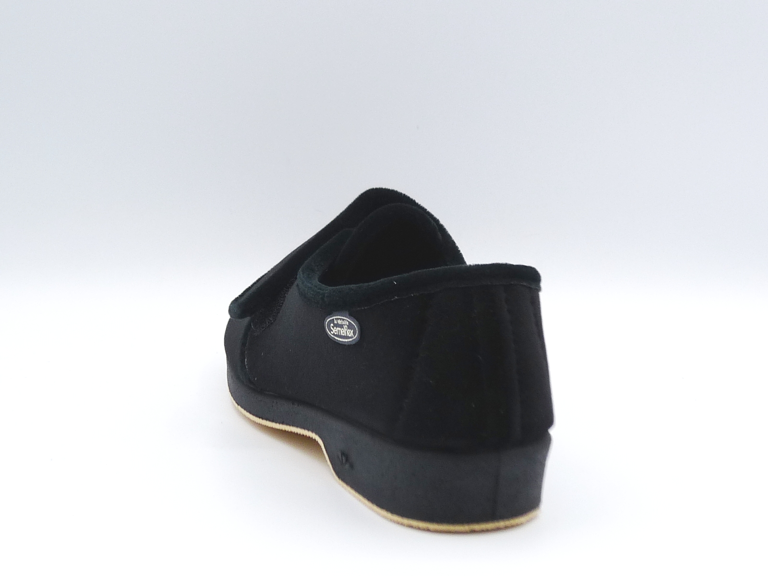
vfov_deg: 27.5
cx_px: 384
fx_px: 1176
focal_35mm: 53
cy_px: 288
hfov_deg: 36.2
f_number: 3.6
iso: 100
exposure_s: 1/100
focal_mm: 5.4
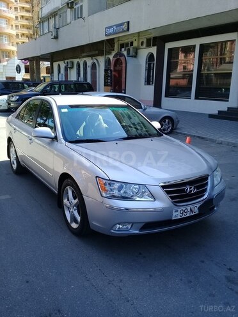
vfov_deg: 58.4
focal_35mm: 31
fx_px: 284
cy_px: 158
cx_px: 119
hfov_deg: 45.4
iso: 50
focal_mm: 3.3
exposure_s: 1/307
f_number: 2.2
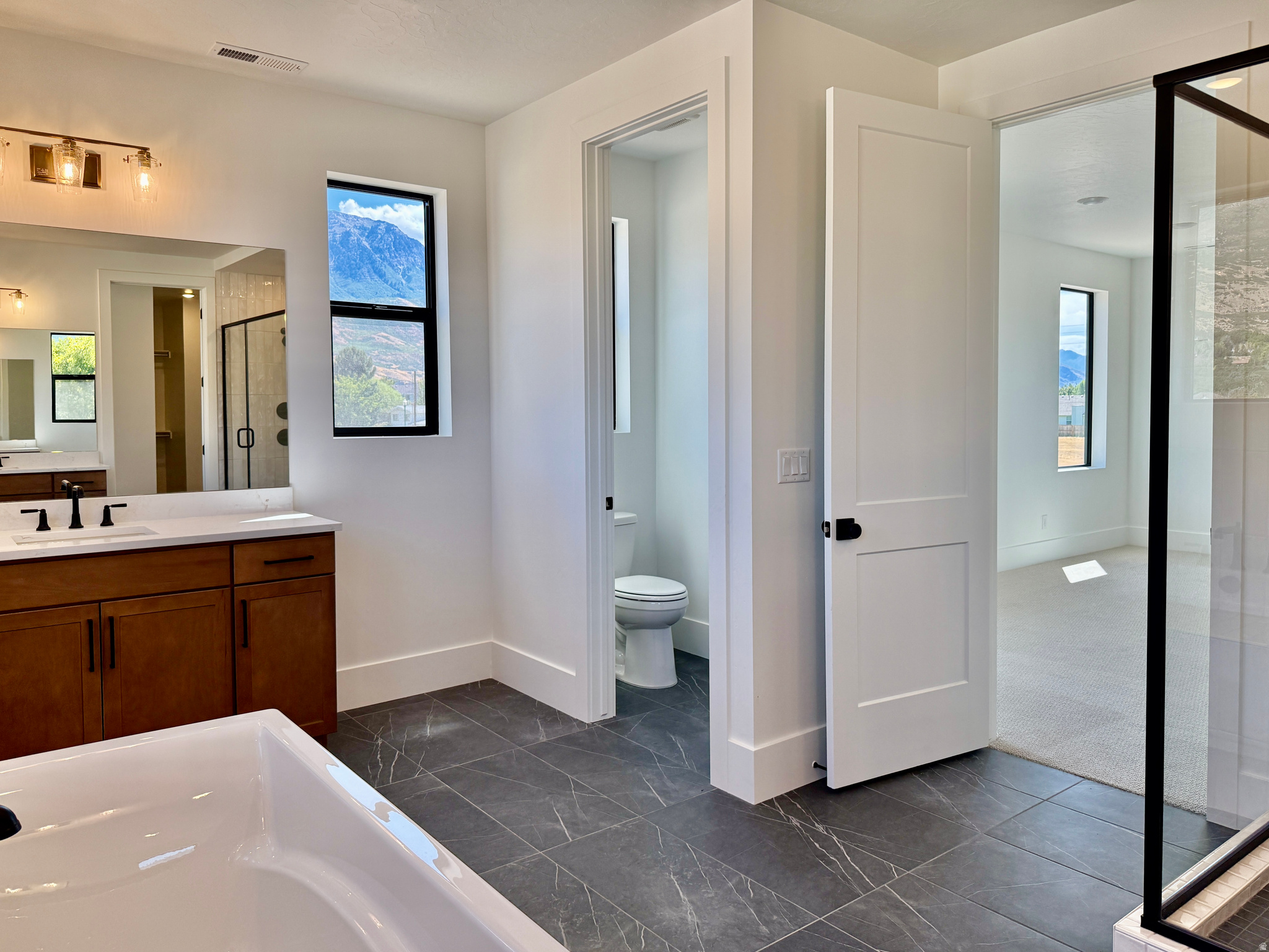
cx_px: 634
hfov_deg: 71.6
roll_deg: +0.3
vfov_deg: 56.8
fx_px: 880
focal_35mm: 24
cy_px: 476
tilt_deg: -4.2
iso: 100
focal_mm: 6.76
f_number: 1.78
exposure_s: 1/521
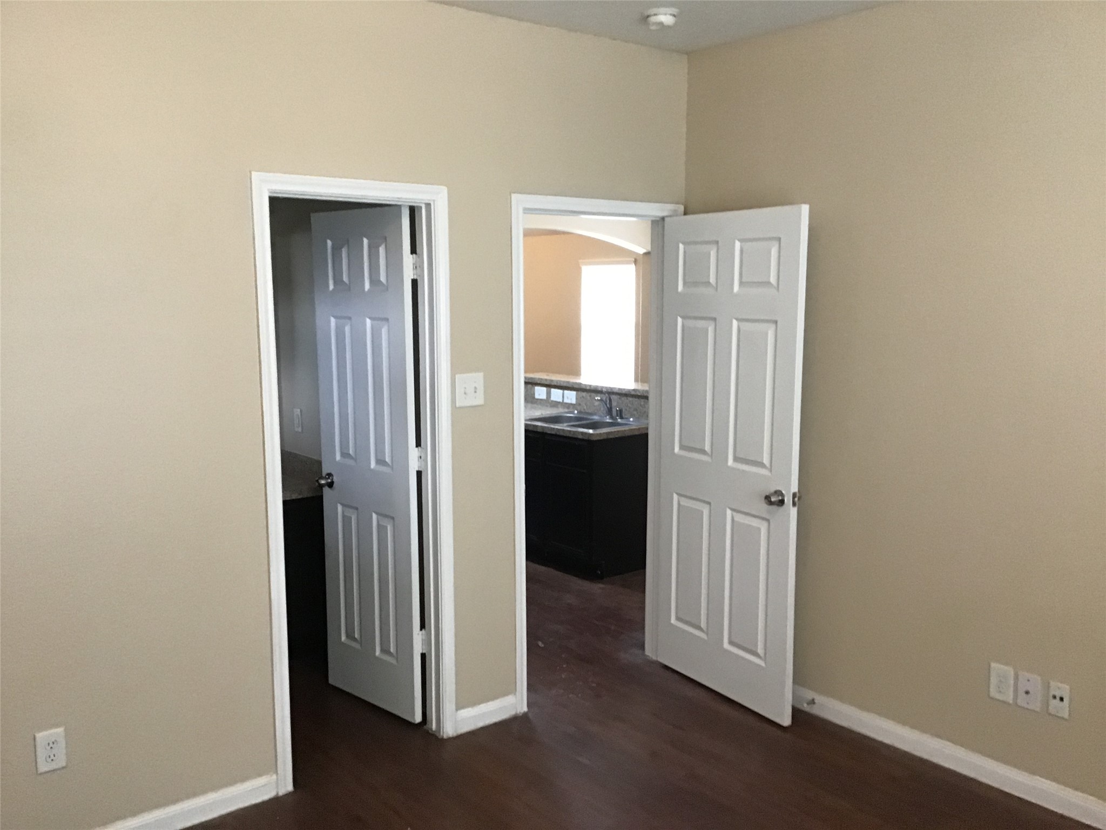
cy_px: 415
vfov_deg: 45.4
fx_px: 990
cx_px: 553
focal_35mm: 31
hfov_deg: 58.4
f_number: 2.4
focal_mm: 3.3
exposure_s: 1/30
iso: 160
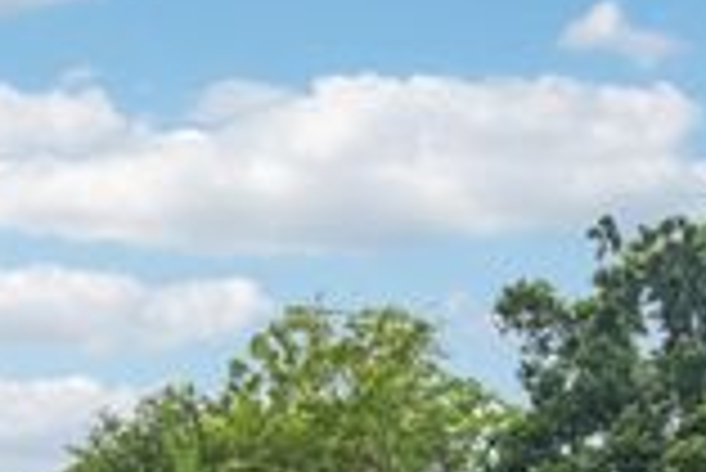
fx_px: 1374
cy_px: 645
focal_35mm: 70
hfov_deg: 28.5
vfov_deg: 18.0
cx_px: 207
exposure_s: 1/1600
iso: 400
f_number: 2.8
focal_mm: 8.4
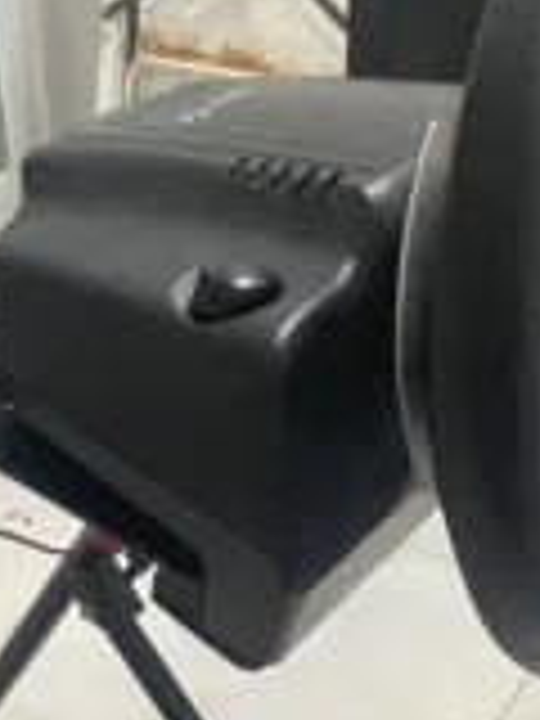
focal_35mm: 65
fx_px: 1352
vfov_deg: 26.3
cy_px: 878
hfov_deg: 22.6
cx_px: 292
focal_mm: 4.25
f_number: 1.8
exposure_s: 1/54
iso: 500
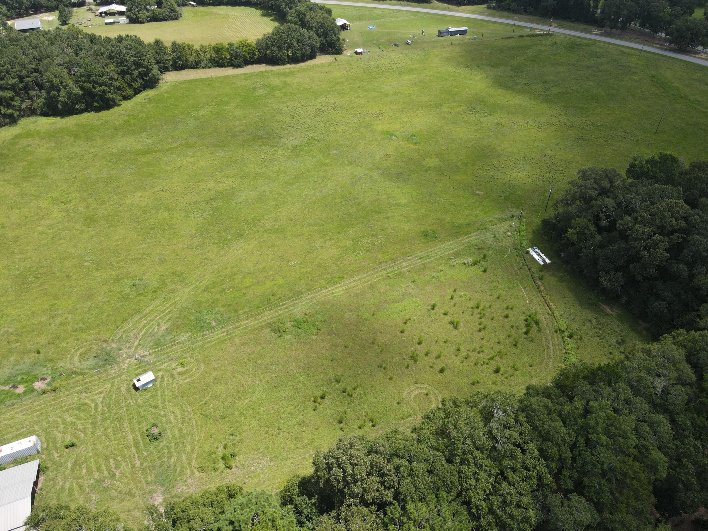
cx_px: 354
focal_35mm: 24
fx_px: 491
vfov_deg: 56.8
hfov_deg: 71.6
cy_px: 266
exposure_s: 1/400
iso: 100
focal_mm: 4.5
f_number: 2.8
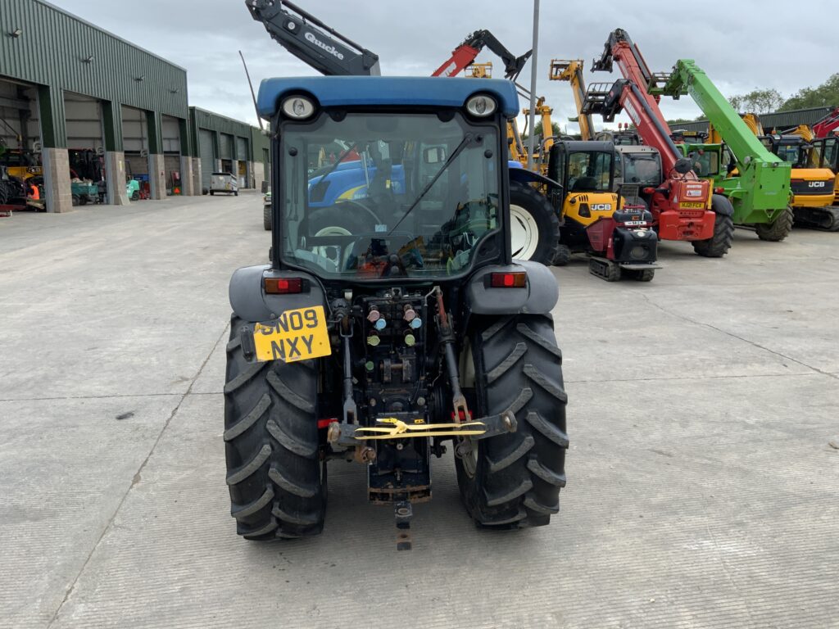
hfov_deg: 61.7
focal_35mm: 29
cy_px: 314
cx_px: 420
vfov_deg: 48.2
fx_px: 703
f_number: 1.8
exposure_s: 1/122
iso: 20
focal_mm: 3
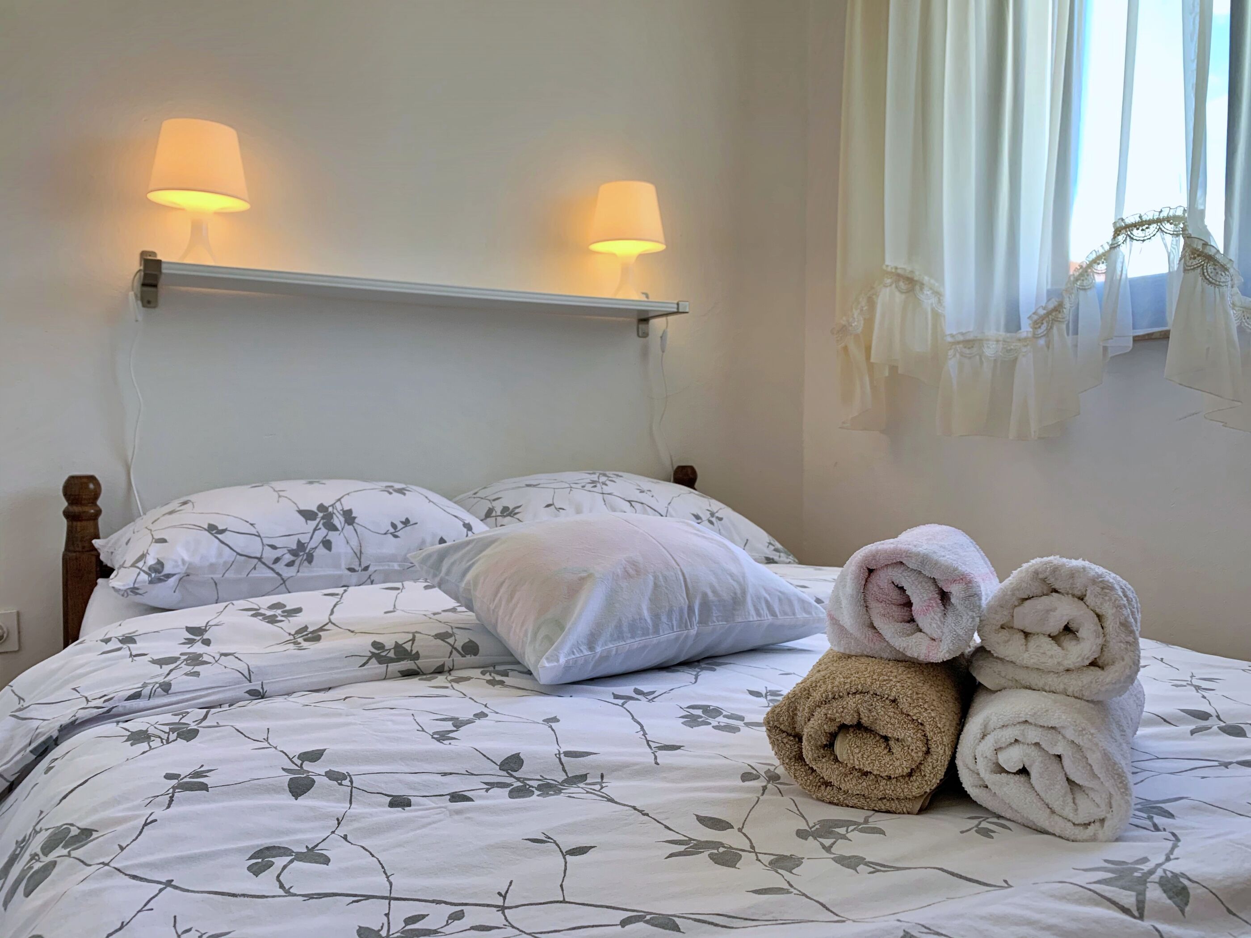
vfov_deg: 53.1
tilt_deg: -4.4
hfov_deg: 67.3
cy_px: 469
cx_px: 626
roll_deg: -0.9
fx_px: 940
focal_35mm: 26
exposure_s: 1/121
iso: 80
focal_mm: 4.25
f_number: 1.8
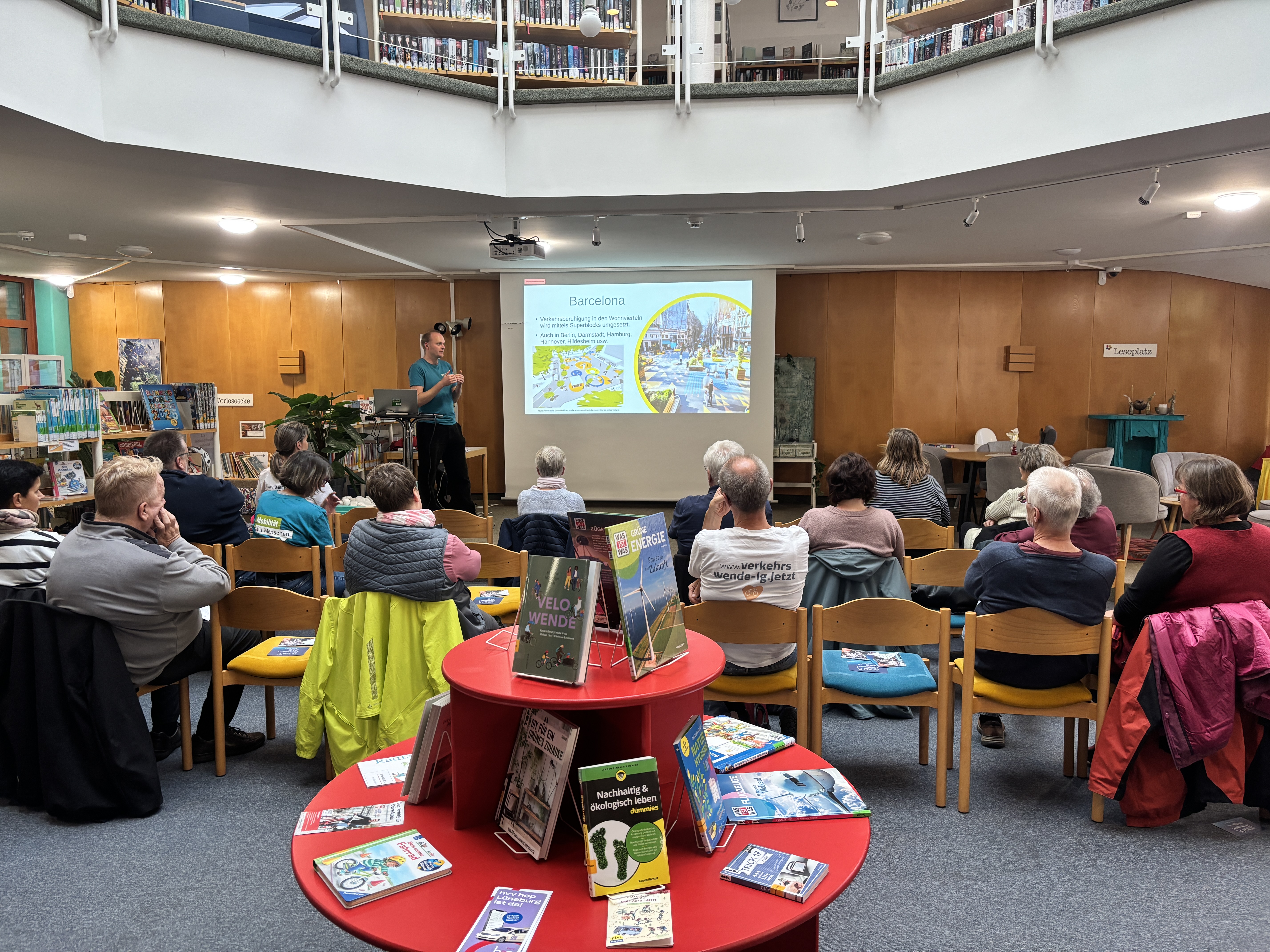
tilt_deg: -7.1
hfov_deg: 67.3
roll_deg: +0.1
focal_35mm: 26
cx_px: 635
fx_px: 954
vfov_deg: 53.1
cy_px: 476
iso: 200
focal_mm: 5.96
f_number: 1.6
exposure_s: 1/50
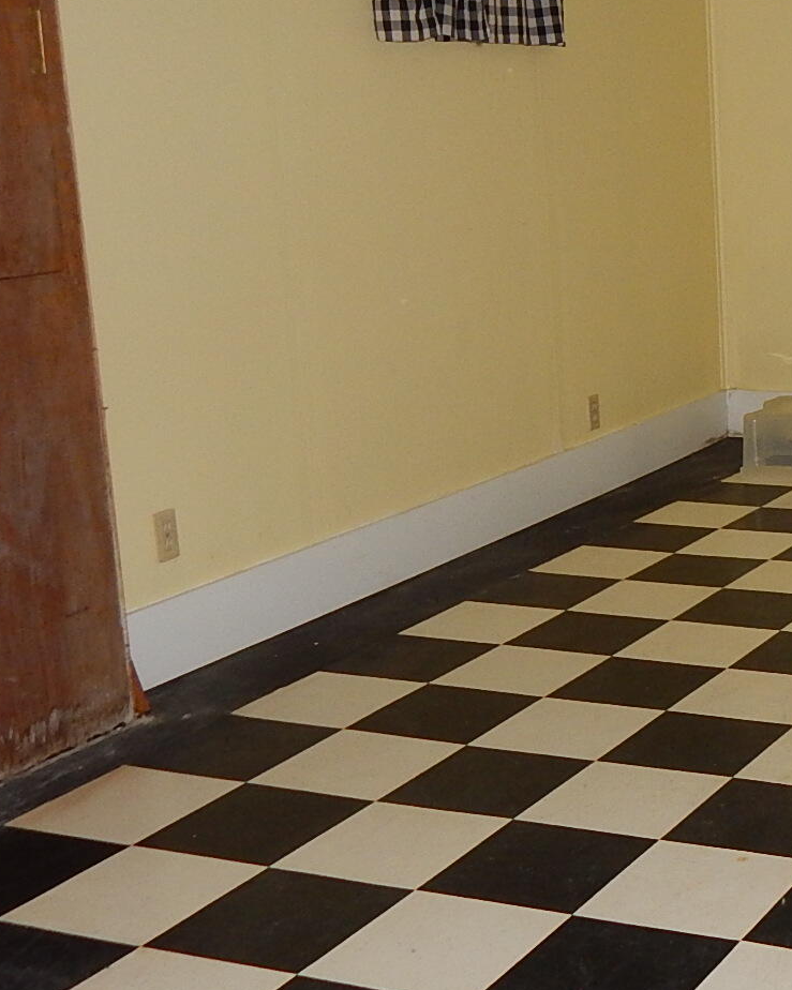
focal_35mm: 60
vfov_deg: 31.4
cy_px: 468
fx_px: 1758
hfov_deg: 23.6
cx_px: 893
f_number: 3.1
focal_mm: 4.5
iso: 200
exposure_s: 1/30
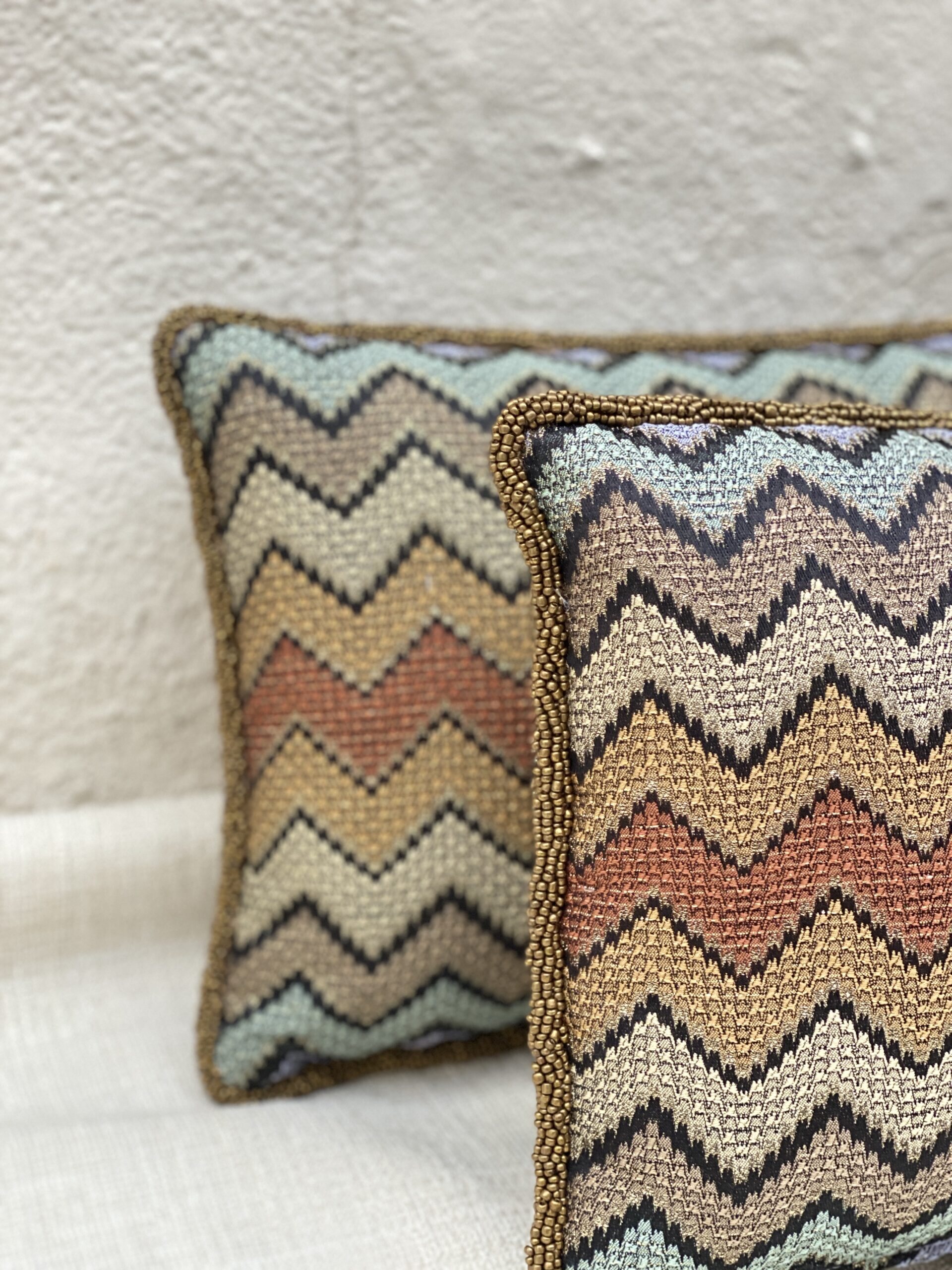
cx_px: 476
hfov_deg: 28.0
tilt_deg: -20.1
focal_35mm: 52
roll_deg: -2.8
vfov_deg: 36.8
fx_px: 1907
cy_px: 635
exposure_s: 1/113
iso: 250
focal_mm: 6
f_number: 2
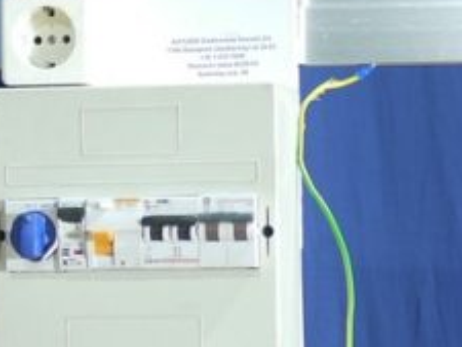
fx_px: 2430
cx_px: 234
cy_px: 363
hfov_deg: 10.9
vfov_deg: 8.1
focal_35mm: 182
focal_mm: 20
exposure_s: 1/60
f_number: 1.7
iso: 100
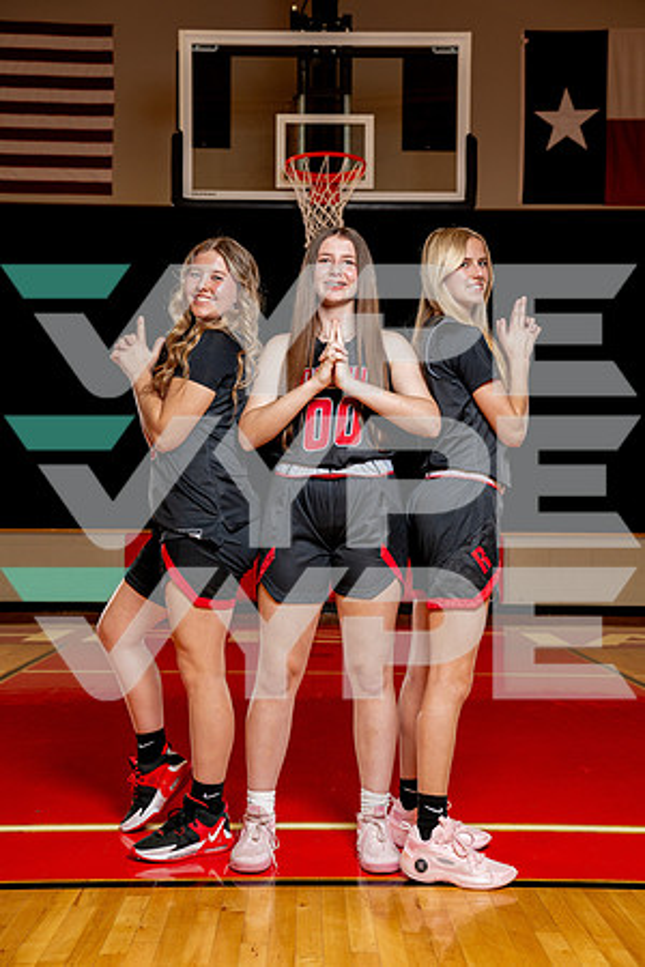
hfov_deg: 29.9
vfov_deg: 43.6
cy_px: 484
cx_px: 322
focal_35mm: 45
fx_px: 1209
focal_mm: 45
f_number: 4
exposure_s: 1/250
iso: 400
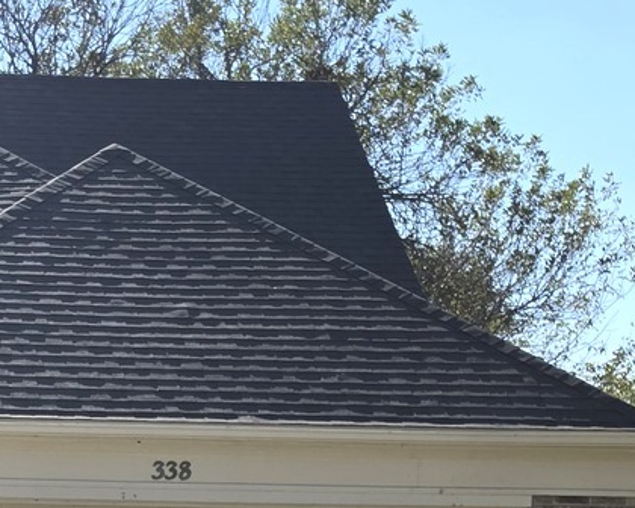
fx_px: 1447
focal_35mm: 77
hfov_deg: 22.7
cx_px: -128
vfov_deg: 18.2
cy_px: 705
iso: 50
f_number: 1.4
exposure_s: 1/7939
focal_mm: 6.5
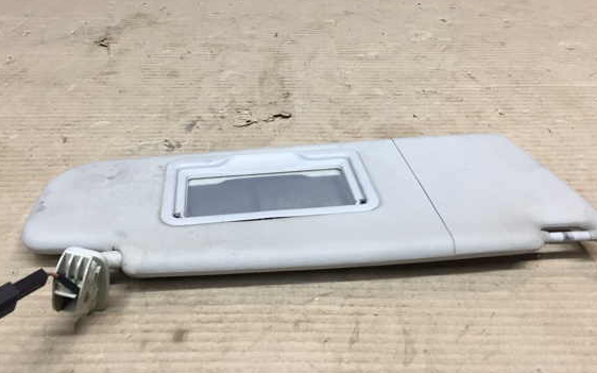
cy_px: 138
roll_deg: -1.6
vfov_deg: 36.0
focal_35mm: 35
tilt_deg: -36.6
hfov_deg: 55.3
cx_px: 294
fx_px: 569
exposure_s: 1/33
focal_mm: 4.15
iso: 50
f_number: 2.2
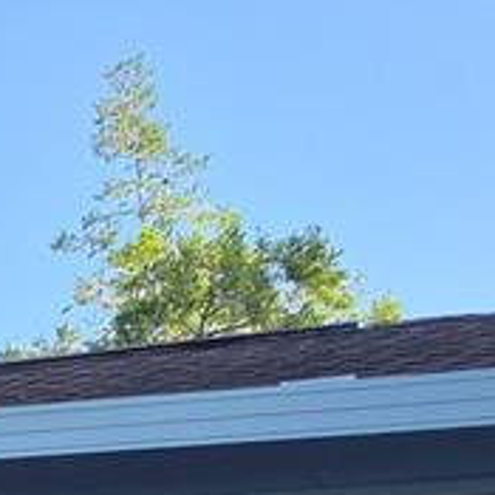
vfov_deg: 12.7
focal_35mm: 119
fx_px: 1925
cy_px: 1013
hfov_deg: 10.9
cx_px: -899
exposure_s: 1/1796
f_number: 1.8
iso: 80
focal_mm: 5.4
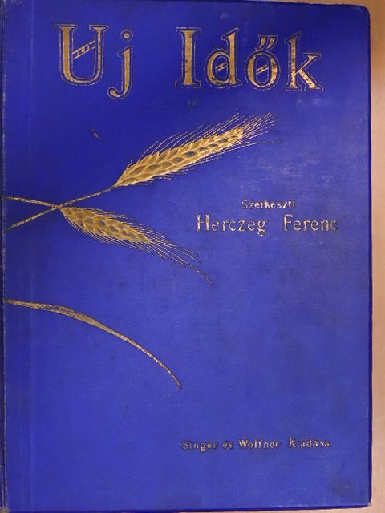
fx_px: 667
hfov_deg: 32.2
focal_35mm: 45
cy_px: 256
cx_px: 192
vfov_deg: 42.1
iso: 1600
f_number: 4
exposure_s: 1/100
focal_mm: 8.1
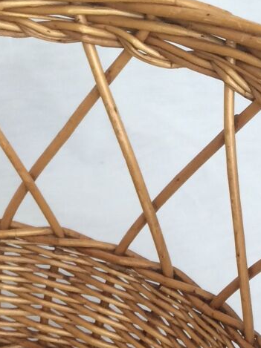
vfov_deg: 17.6
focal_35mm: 101
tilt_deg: -61.7
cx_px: 106
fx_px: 1017
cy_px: 508
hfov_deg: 14.6
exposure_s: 1/33
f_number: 2.2
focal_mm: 4.15
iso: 32
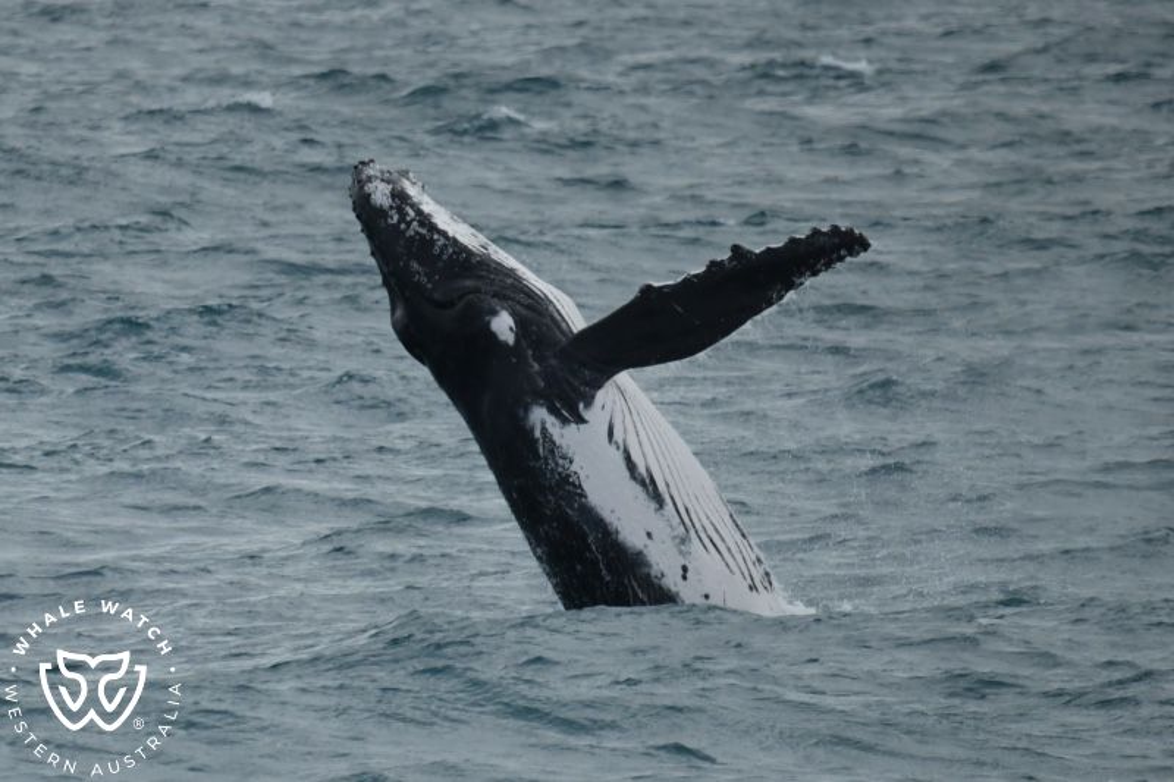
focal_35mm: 600
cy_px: 391
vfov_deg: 2.3
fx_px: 19561
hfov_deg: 3.4
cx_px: 587
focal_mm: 600
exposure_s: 1/8000
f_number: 6.3
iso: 1000
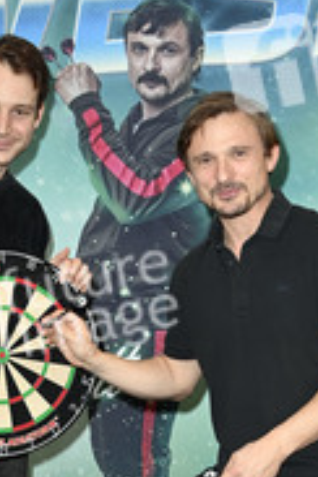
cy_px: 443
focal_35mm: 83
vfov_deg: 23.7
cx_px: 120
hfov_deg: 16.4
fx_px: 1100
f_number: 5.6
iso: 500
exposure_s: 1/200
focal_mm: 38
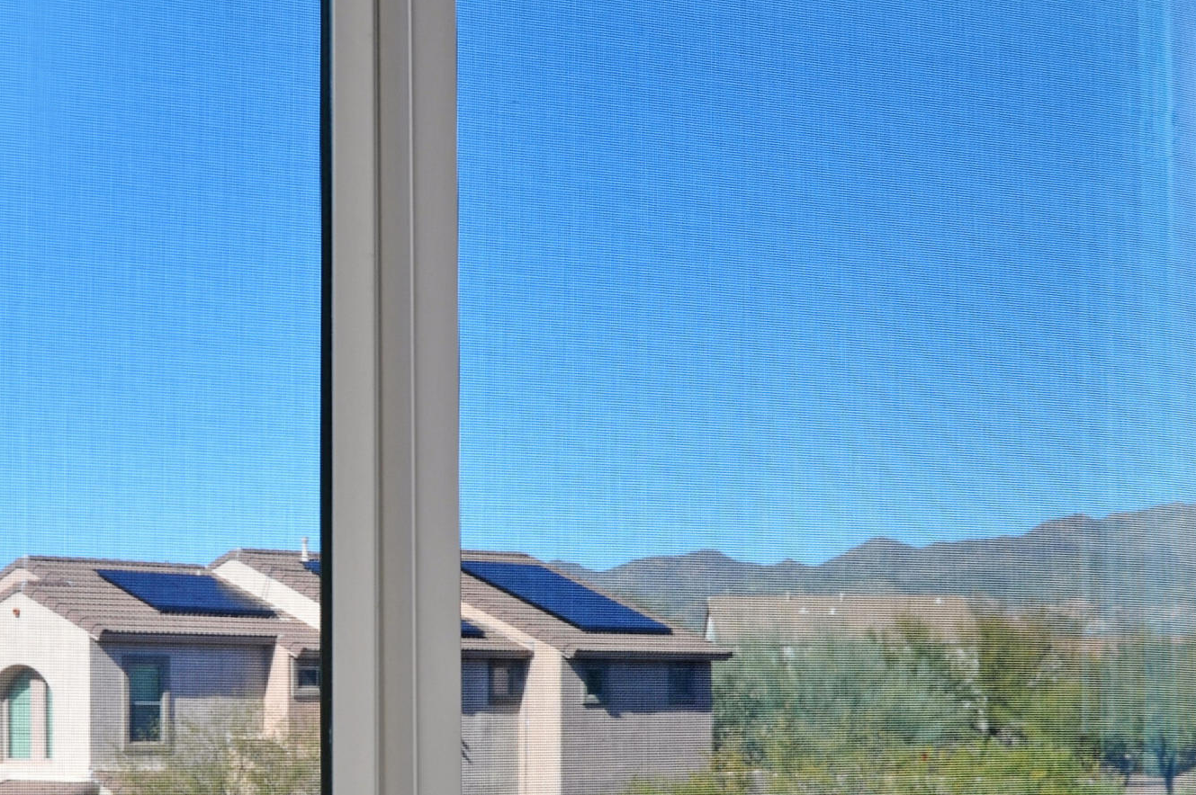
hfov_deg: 25.3
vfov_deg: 17.1
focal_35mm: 79
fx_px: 2623
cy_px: 677
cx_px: 269
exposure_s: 1/100
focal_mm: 35
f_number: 9
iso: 320
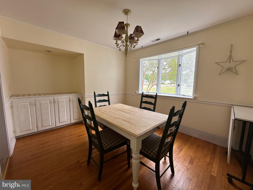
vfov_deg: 85.7
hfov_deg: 102.1
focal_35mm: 14
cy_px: 95
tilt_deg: -6.2
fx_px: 102
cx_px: 126
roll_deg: -0.5
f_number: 2.2
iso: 64
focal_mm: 2.22
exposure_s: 1/99
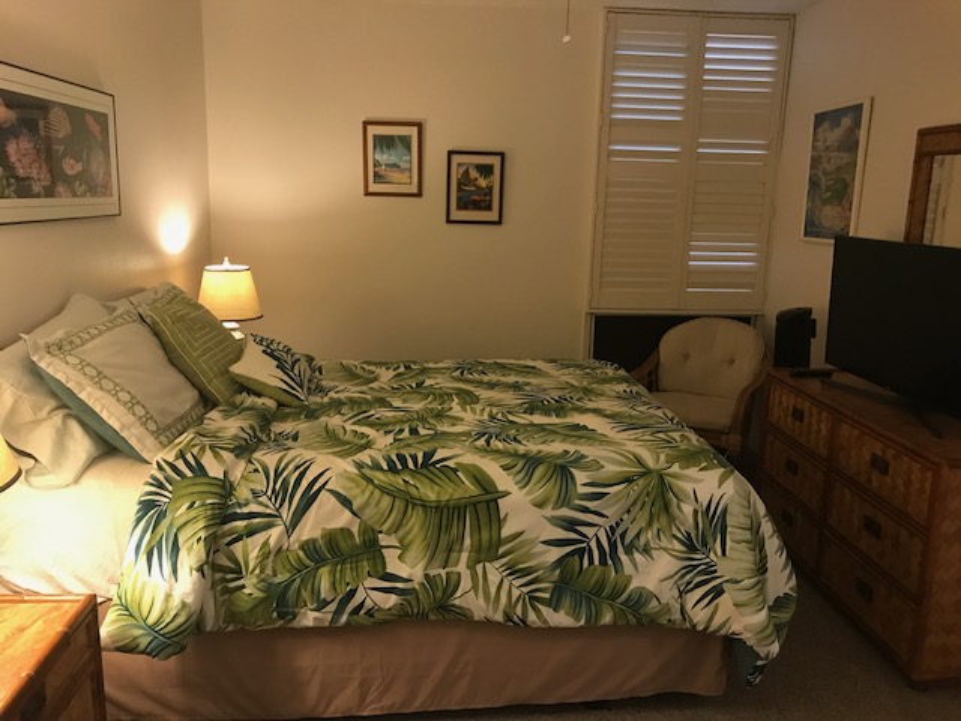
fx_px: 777
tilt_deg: -11.7
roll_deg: -1.1
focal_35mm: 28
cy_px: 360
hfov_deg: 63.4
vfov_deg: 49.7
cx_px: 480
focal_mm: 3.99
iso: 80
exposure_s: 1/15
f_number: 1.8
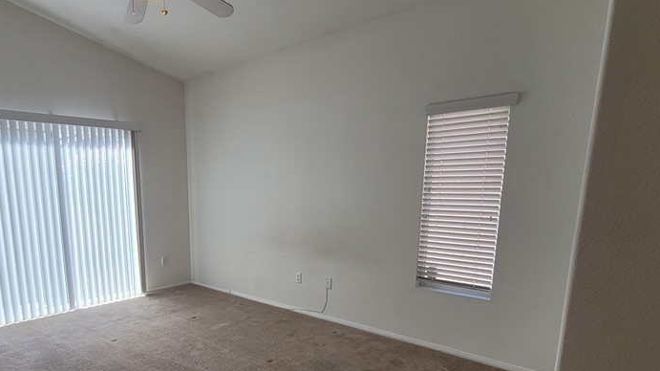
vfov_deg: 51.4
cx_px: 248
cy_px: 274
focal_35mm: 21
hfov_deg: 82.3
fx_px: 367
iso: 64
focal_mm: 2.2
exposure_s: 1/173
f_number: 2.2
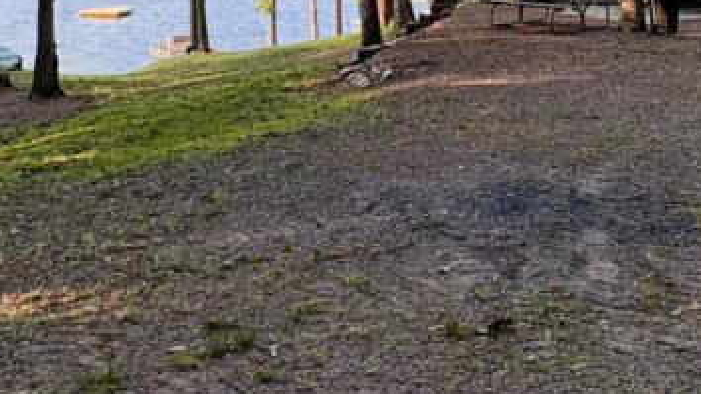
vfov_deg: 24.2
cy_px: -40
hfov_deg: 44.5
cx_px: 391
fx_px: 855
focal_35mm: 46
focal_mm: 2.22
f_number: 2.2
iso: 64
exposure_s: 1/188
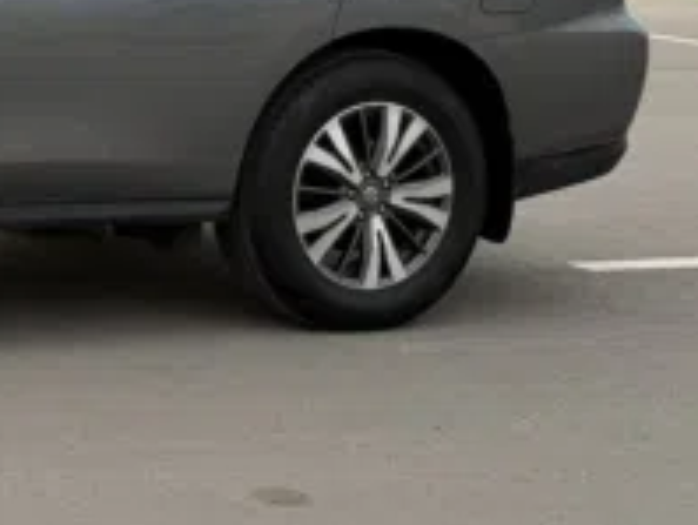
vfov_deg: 9.5
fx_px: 3129
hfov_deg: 12.3
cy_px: 32
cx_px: -250
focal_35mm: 155
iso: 64
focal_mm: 6.76
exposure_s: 1/2762
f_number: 1.78
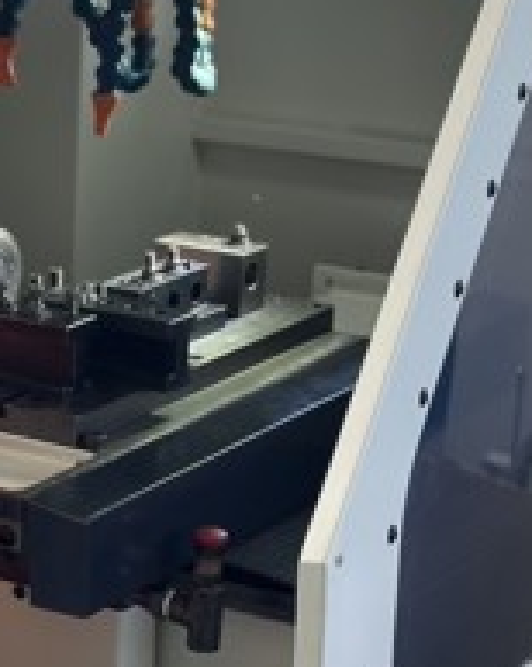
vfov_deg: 13.2
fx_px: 2878
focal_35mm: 146
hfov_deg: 10.3
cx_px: -221
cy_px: 401
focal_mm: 6.86
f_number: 1.78
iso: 80
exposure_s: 1/253
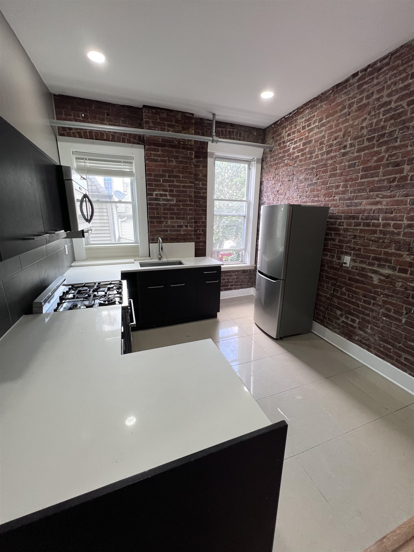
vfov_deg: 106.2
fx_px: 207
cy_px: 276
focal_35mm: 13
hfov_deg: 89.9
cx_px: 207
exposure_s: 1/99
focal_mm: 1.57
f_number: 1.8
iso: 160
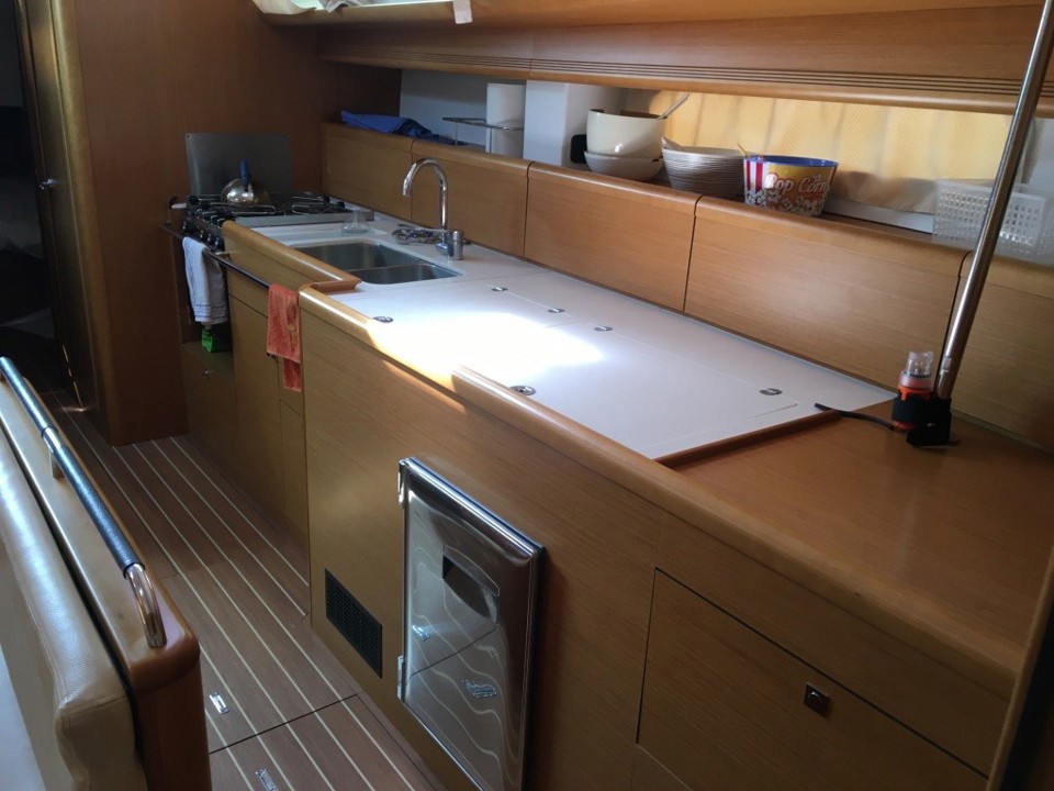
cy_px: 396
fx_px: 883
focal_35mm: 29
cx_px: 527
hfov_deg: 61.7
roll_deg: -1.1
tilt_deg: -20.1
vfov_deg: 48.2
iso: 32
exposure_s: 1/33
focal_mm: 4.15
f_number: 2.2
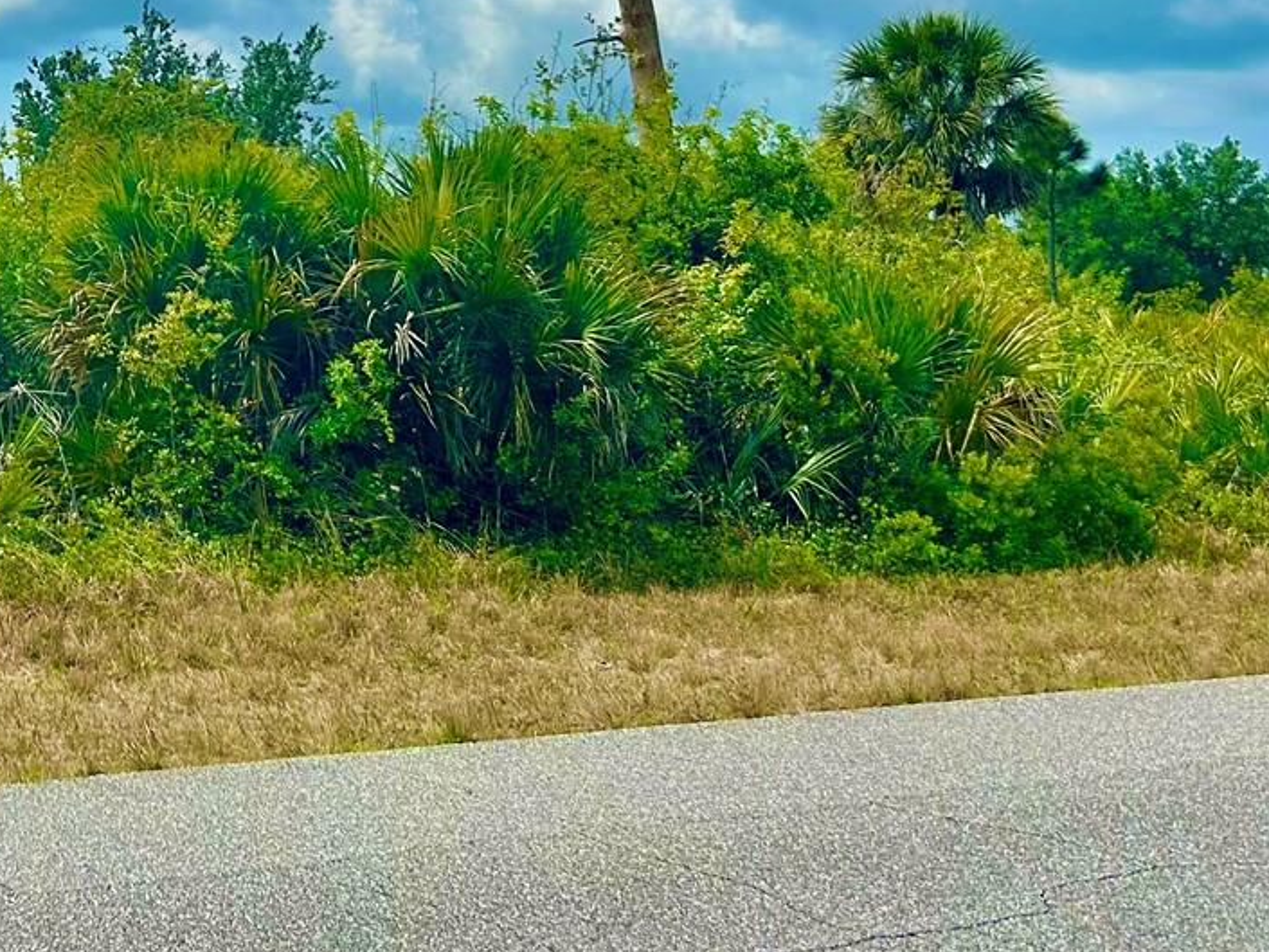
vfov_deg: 23.7
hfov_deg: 30.4
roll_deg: -2.2
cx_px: 4
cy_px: -4
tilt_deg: +9.1
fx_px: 2163
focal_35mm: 59
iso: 50
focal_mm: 5.7
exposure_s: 1/10309
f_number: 1.5
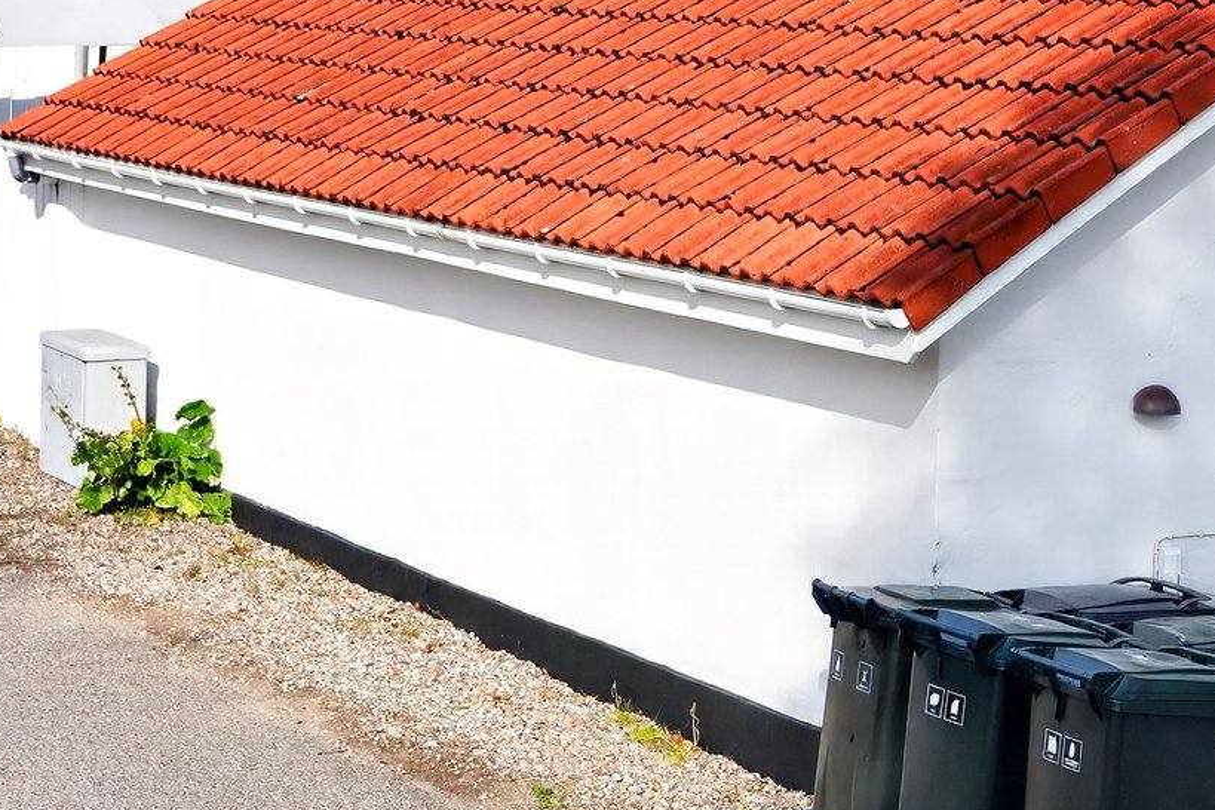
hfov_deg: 20.0
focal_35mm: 100
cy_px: 73
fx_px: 3375
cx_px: 1095
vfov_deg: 13.6
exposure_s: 1/1250
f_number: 5.6
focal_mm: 32
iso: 400
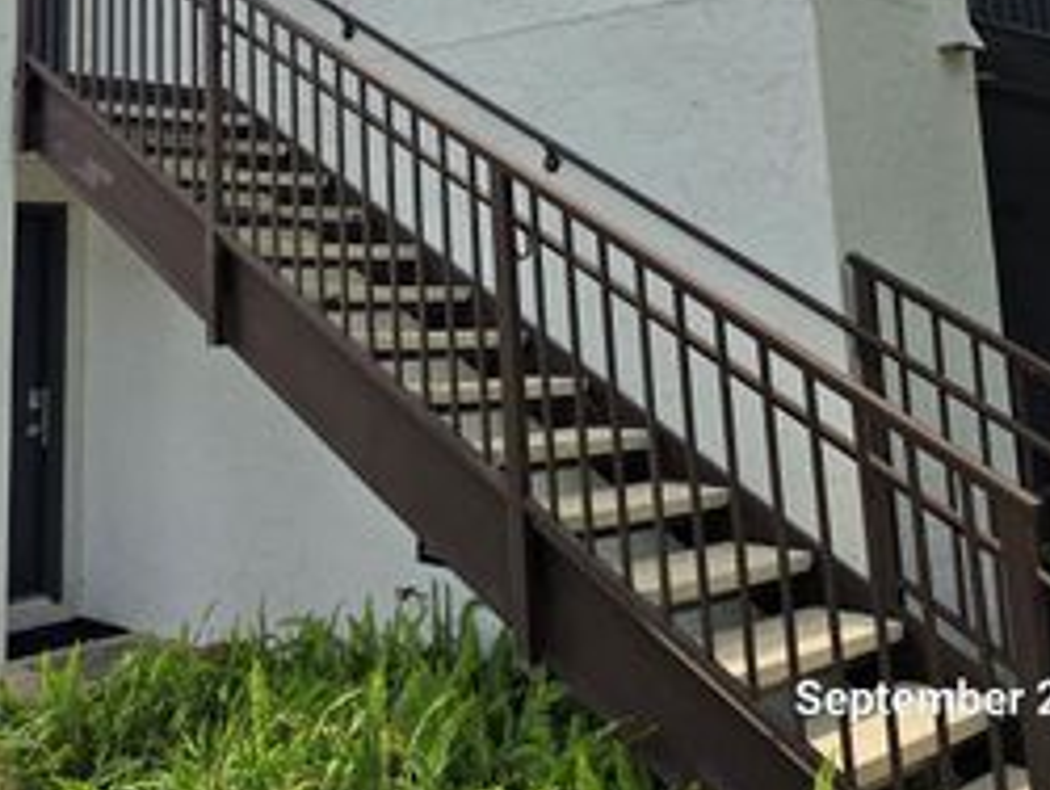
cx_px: 269
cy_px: 48
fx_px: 1397
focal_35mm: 46
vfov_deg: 29.9
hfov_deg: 40.1
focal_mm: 6.3
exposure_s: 1/5608
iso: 80
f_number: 1.7
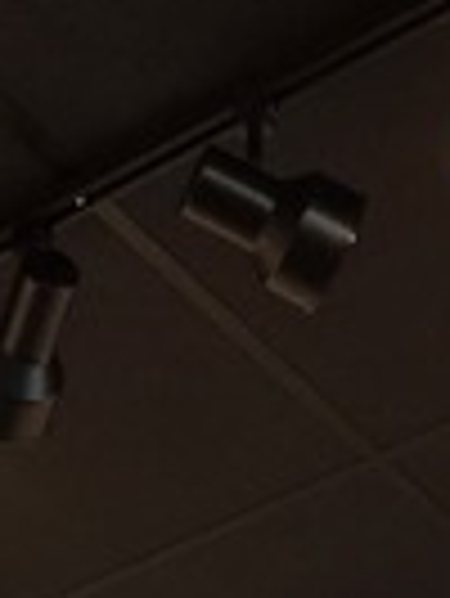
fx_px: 3063
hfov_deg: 8.0
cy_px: 2271
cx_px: -508
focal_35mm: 177
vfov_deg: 7.9
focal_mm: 6.3
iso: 160
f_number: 1.7
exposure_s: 1/120
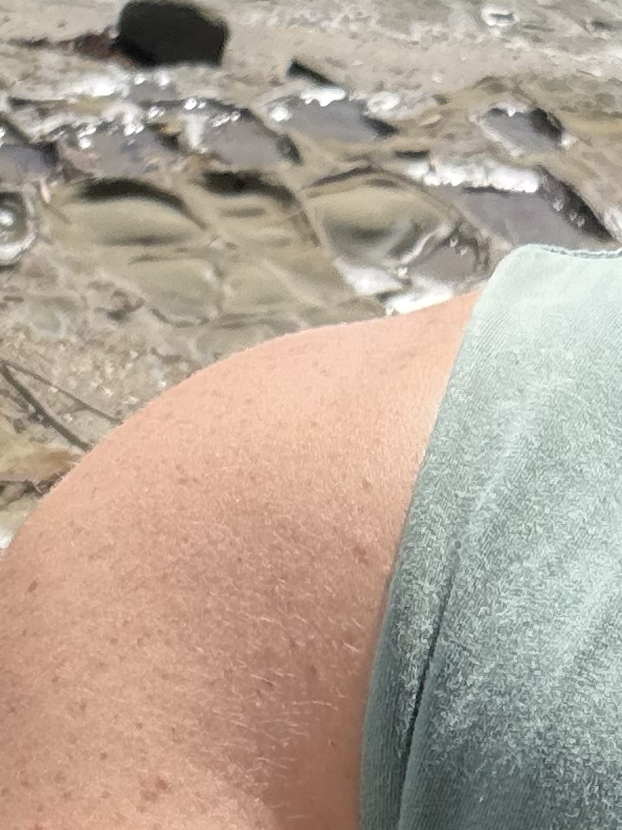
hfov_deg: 12.6
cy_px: -187
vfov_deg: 16.1
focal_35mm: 117
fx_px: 2803
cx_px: 447
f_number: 1.9
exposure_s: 1/1224
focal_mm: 2.71
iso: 40
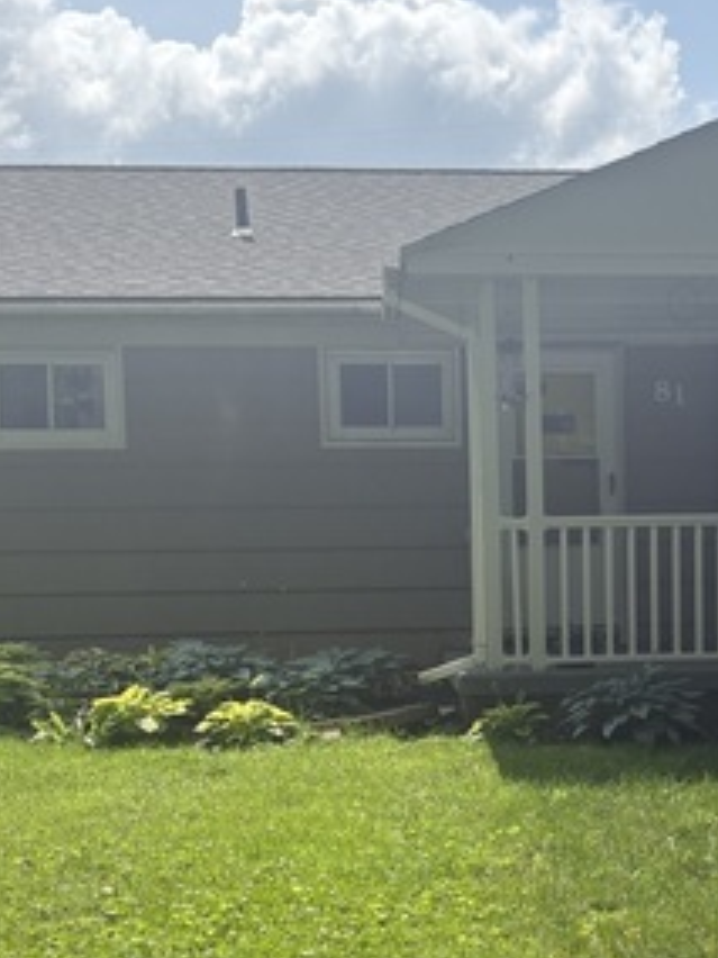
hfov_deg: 23.7
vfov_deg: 31.4
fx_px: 1687
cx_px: 566
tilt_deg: -2.7
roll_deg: +1.0
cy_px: 649
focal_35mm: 61
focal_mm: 5.96
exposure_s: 1/4065
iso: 50
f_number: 1.6
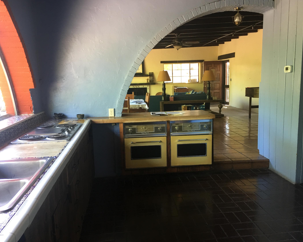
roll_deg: +0.4
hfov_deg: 57.2
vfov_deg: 47.1
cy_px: 121
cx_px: 151
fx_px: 278
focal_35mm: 31
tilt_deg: -7.7
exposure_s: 1/15
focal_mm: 4.15
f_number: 2.2
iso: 50
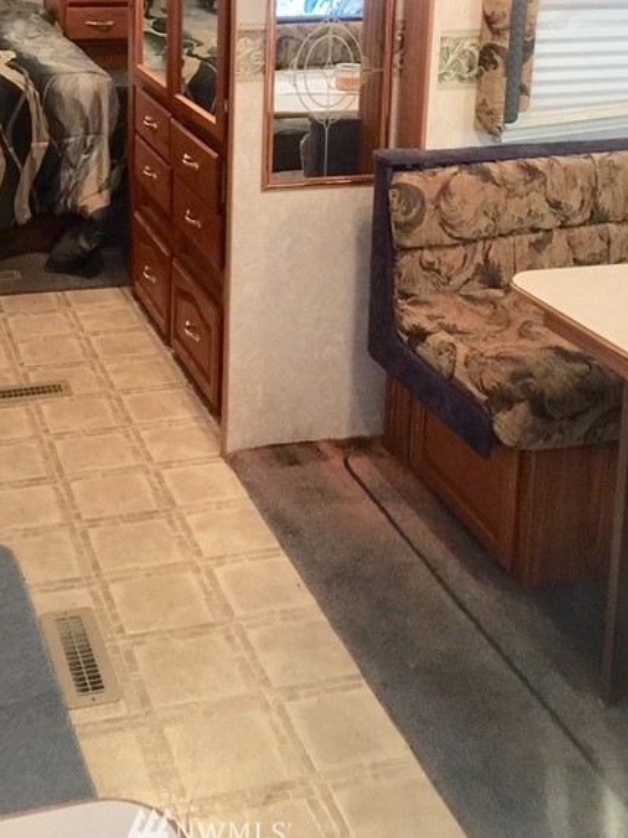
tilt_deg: -10.6
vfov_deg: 35.3
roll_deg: -1.8
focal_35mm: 52
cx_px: 210
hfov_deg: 27.9
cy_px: 131
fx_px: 1258
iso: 125
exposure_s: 1/15
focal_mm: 4.15
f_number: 2.2
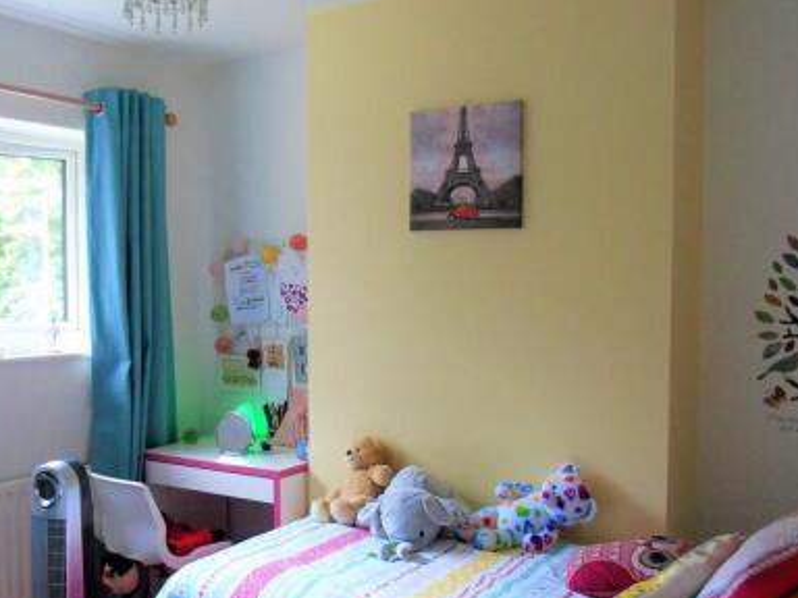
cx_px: 321
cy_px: 319
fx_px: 876
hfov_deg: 48.7
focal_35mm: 38
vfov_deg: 37.7
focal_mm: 4.4
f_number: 3.4
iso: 400
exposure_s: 1/25
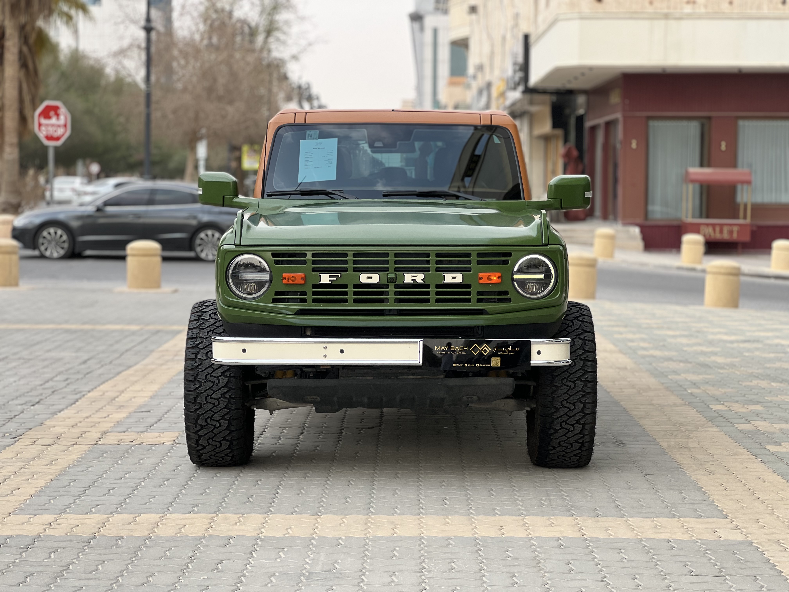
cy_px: 296
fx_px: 1755
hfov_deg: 25.3
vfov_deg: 19.1
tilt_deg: -2.8
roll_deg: +0.0
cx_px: 394
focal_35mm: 77
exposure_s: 1/145
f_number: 2.8
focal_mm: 9
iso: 20
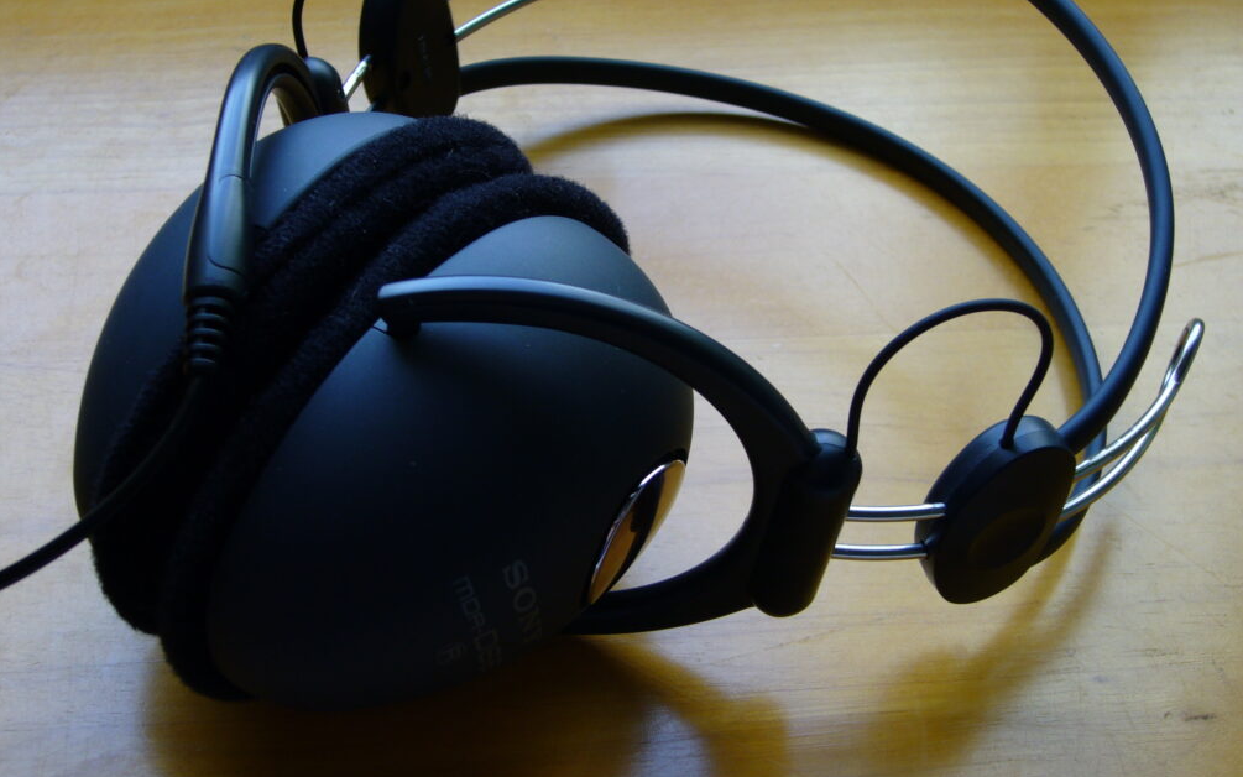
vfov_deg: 23.9
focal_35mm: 54
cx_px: 611
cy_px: 325
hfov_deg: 37.5
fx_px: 1829
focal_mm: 8.3
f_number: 3.3
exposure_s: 1/60
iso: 100
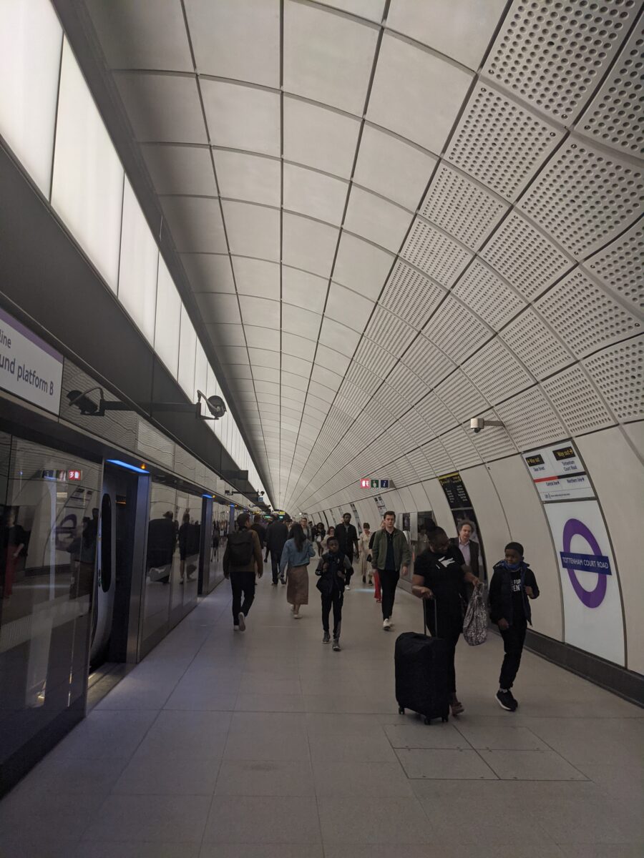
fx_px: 670
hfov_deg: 51.4
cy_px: 429
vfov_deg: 65.3
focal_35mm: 27
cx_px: 322
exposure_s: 1/499
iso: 180
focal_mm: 4.38
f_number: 1.73
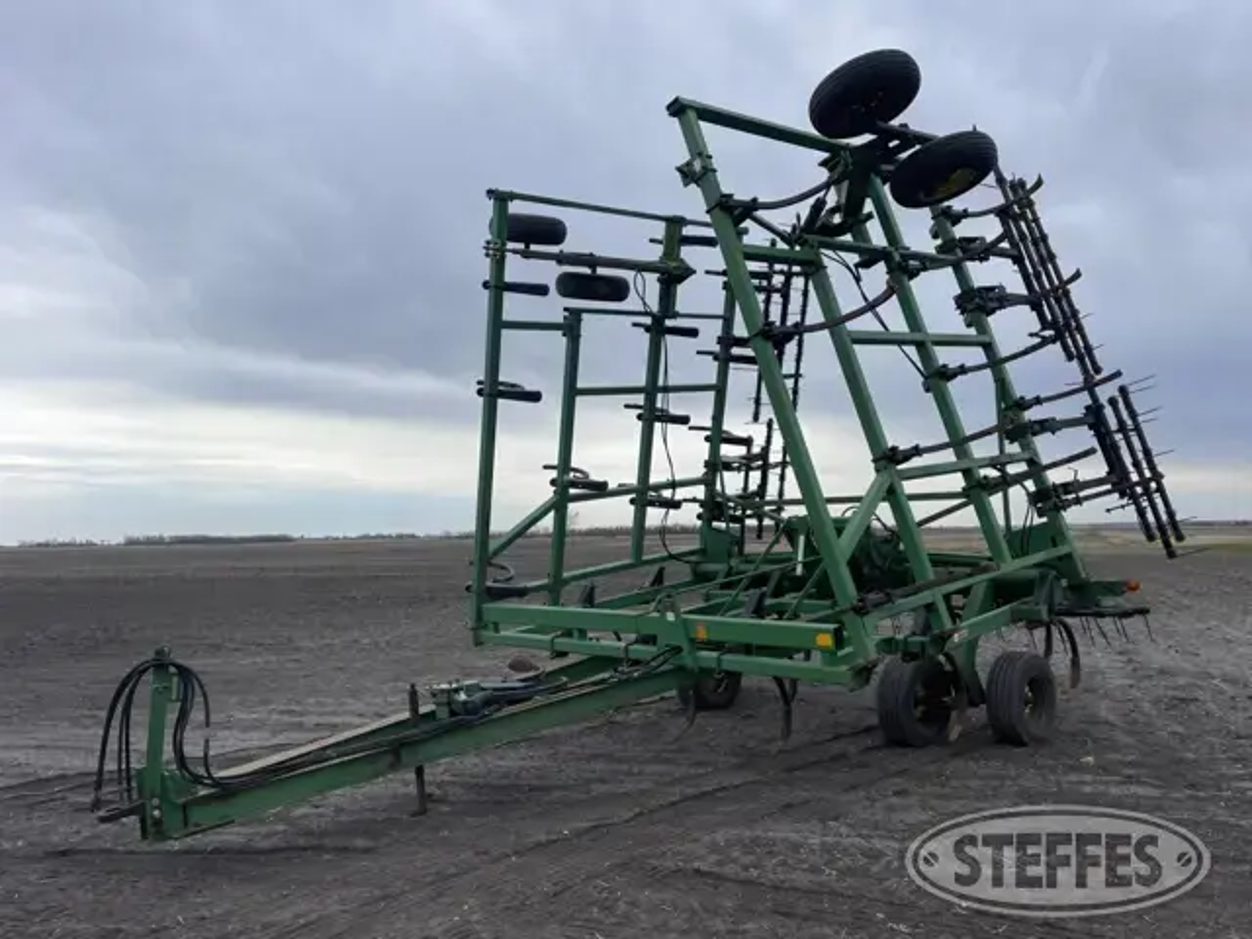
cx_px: 626
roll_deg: +0.6
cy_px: 470
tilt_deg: +8.1
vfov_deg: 54.9
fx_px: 904
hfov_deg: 69.4
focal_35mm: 25
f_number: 1.6
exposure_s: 1/3003
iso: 32
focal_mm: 5.1
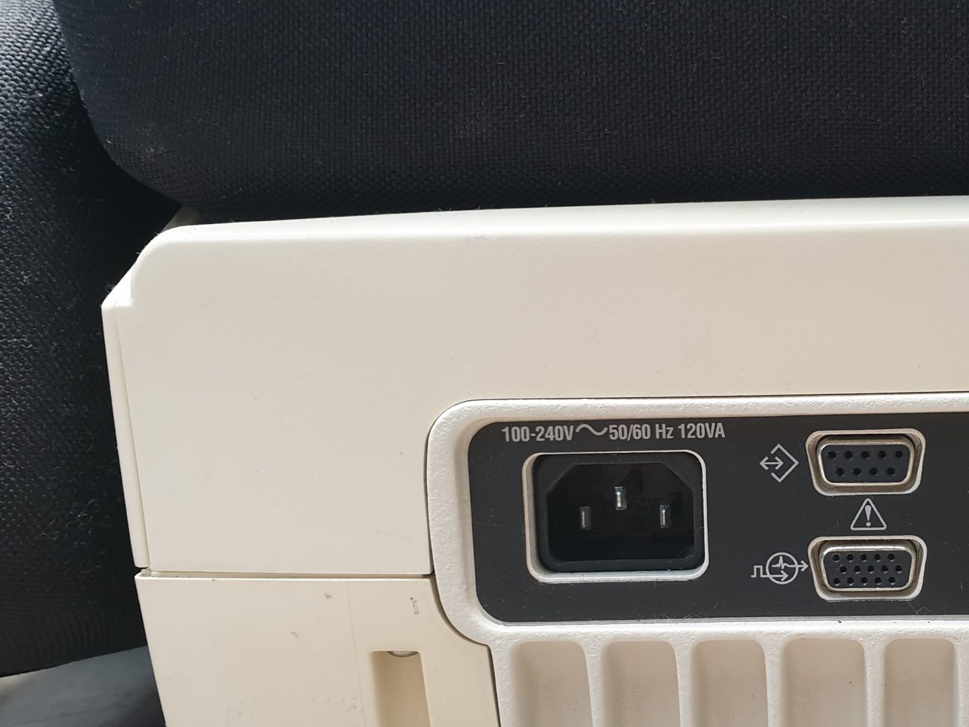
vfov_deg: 32.7
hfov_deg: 40.6
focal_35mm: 44
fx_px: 1232
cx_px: 818
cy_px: 455
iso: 125
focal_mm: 4.3
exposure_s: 1/50
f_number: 2.4
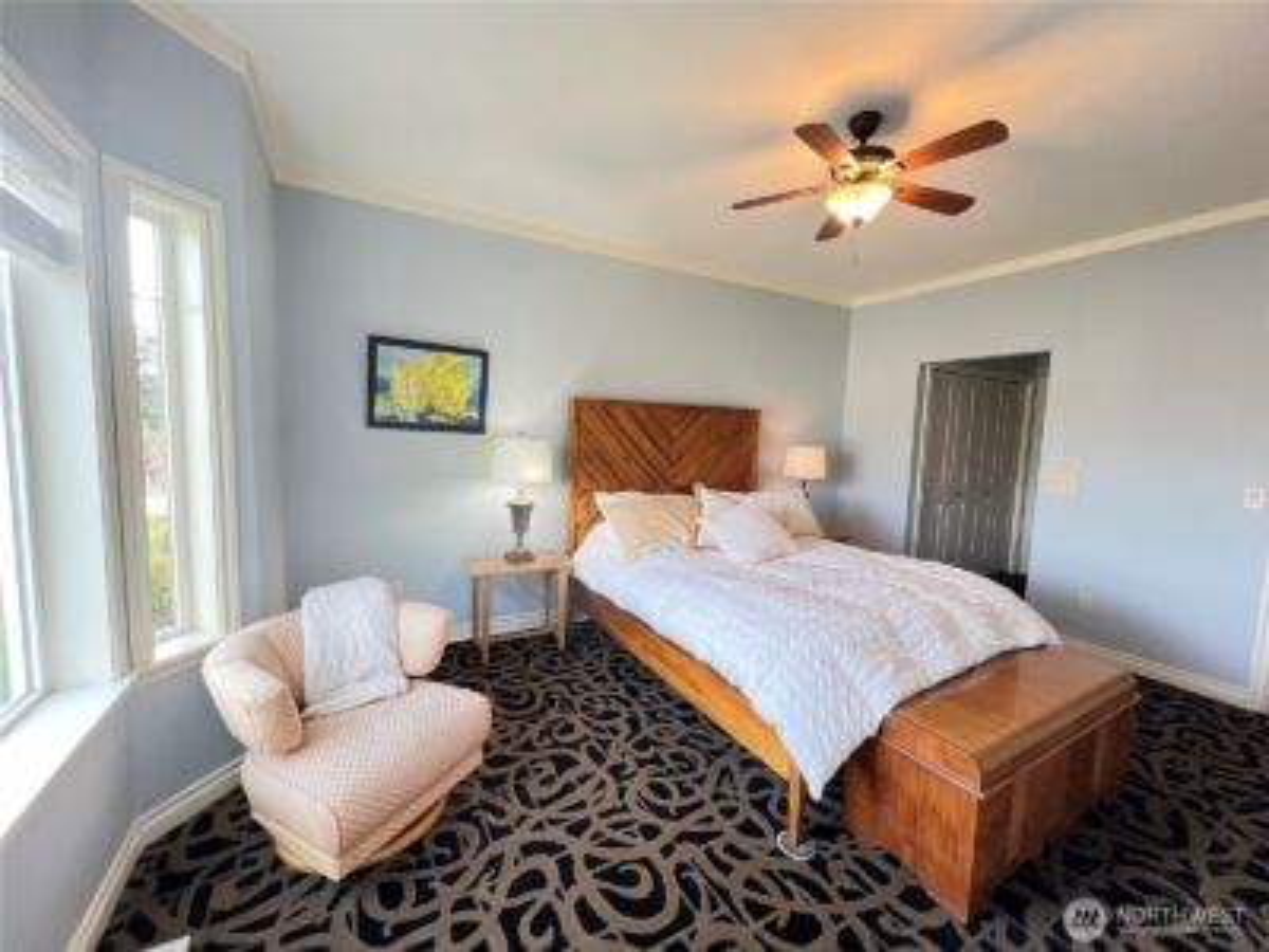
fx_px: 477
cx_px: 634
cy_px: 476
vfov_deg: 89.9
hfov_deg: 106.2
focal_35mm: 13
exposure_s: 1/60
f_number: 1.8
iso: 250
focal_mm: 1.57
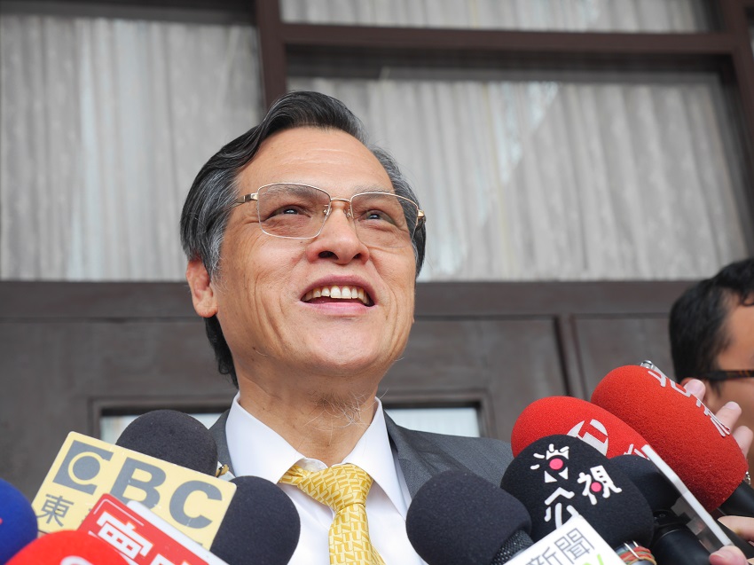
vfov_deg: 21.0
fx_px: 1524
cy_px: 282
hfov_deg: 27.8
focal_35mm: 70
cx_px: 377
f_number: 4
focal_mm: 35
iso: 200
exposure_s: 1/30
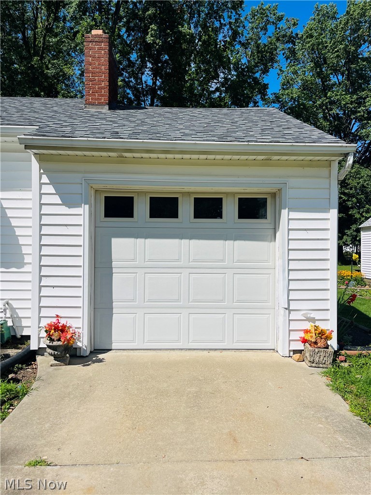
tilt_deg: +0.1
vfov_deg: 67.3
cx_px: 186
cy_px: 248
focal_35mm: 26
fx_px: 372
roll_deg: -0.2
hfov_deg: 53.1
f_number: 1.6
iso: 50
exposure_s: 1/7353
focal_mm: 5.1
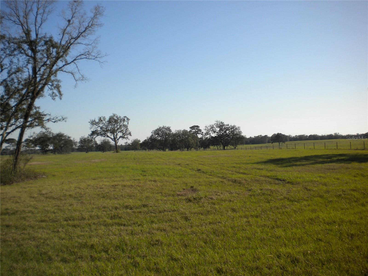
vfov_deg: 40.7
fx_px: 372
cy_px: 138
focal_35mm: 35
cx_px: 184
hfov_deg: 52.6
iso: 80
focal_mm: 6.3
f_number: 4.6
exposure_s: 1/737
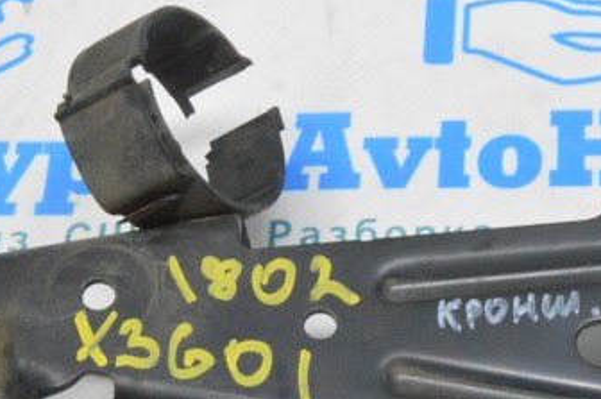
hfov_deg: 15.5
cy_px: 307
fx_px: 2134
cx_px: 692
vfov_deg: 10.7
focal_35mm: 128
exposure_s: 1/15
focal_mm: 28
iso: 6400
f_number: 20
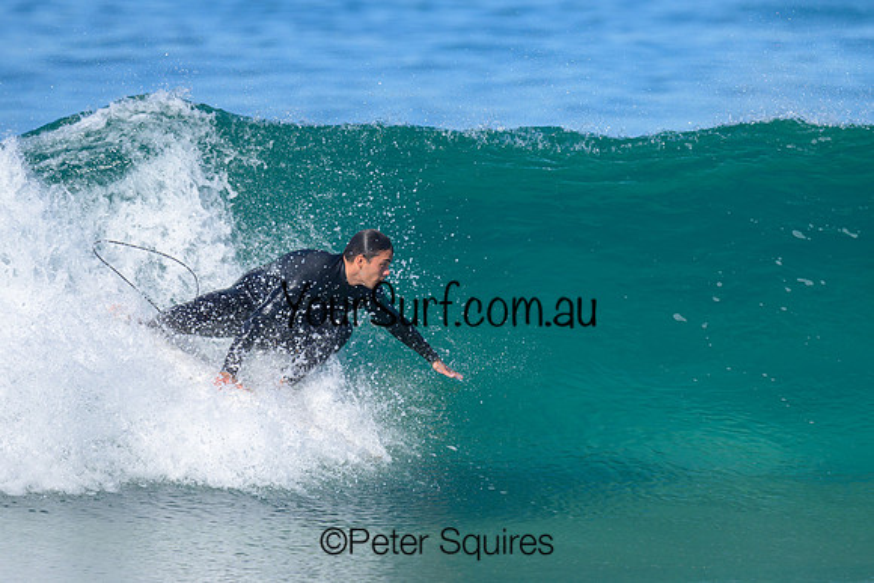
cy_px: 295
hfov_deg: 1.9
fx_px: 26730
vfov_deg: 1.2
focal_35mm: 1101
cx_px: 438
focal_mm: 800
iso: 280
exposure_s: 1/2000
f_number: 6.3
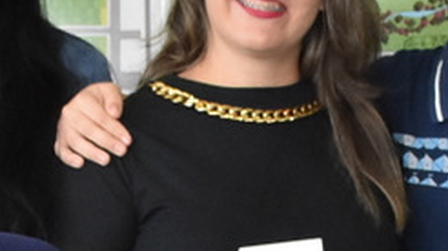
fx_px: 2766
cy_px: 518
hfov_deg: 9.3
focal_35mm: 233
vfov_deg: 5.1
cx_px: 248
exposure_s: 1/250
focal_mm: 26
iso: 1600
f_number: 5.6
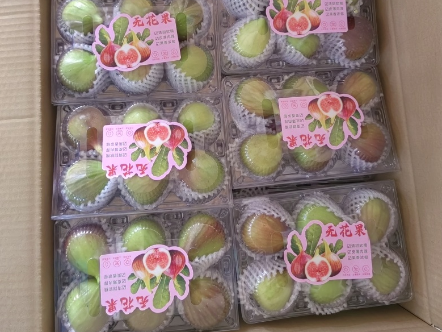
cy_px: 79
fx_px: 472
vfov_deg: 37.6
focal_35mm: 37
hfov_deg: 50.1
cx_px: 216
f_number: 1.9
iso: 1000
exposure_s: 1/100
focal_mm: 5.52
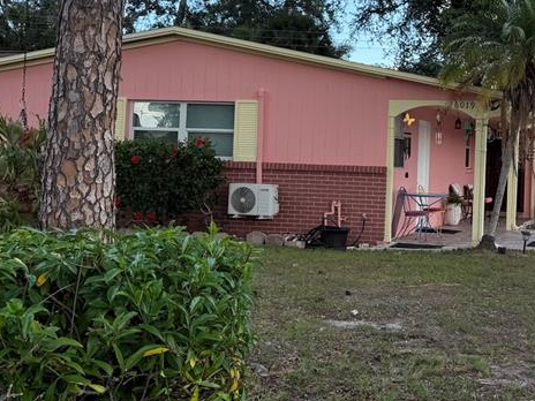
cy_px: 138
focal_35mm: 53
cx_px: 482
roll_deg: -2.2
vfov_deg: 27.4
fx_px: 819
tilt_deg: +1.4
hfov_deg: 34.2
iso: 80
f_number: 1.78
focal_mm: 6.76
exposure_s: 1/1032
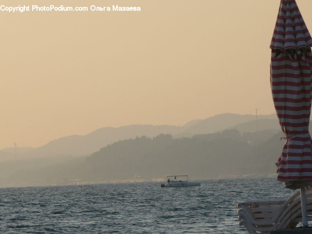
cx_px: 156
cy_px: 117
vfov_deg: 3.2
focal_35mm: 465
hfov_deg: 4.3
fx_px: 4191
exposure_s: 1/320
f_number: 5.6
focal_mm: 77.2
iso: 80
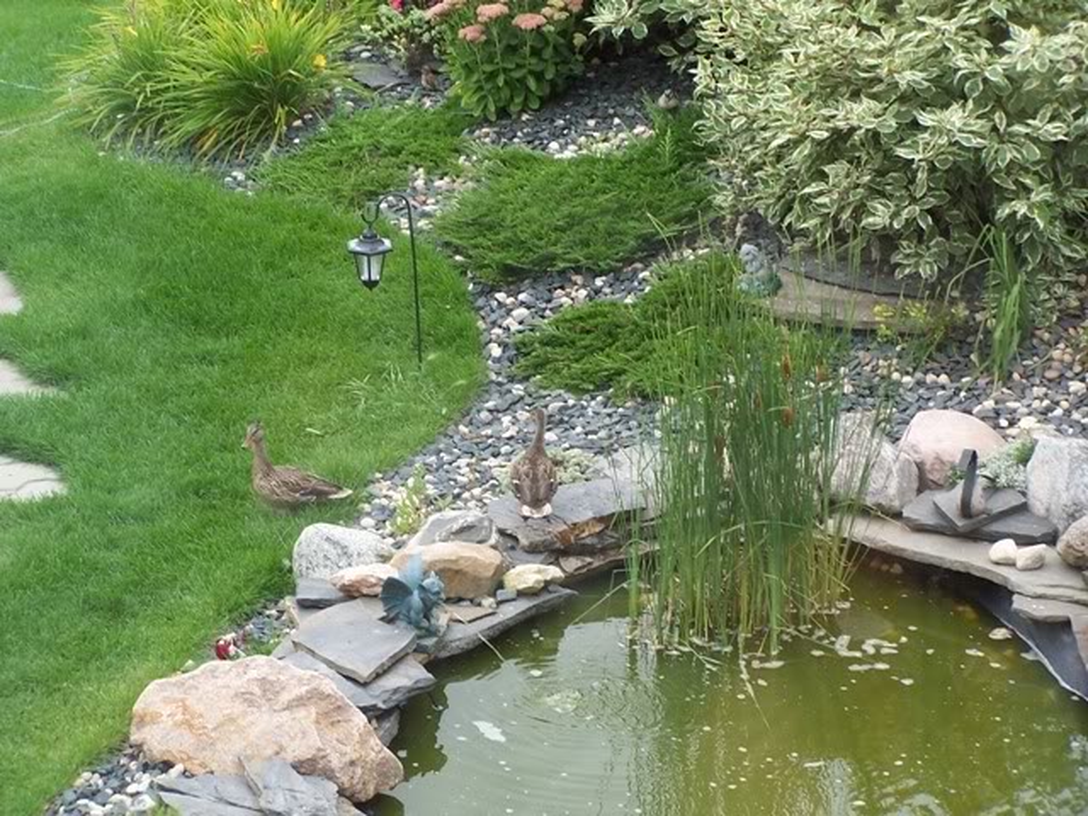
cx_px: 544
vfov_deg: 11.6
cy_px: 408
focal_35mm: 128
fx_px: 4023
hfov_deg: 15.4
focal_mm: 21.2
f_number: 3.2
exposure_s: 1/90
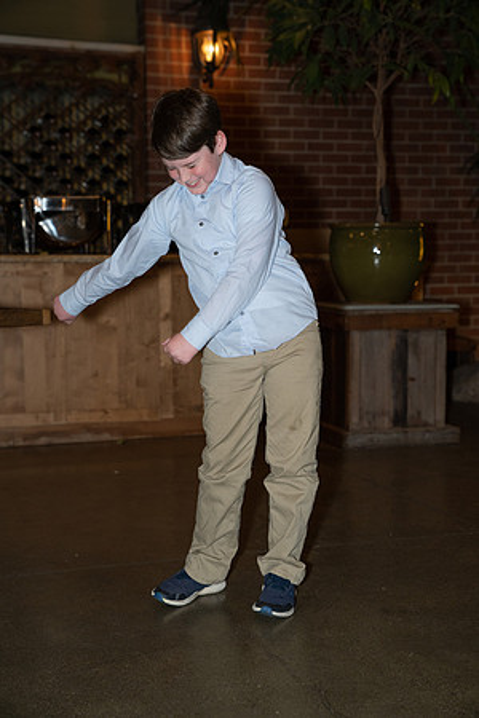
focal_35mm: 58
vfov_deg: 34.5
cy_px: 359
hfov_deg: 23.4
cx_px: 240
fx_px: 1157
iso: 2000
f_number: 3.5
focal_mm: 58
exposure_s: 1/125
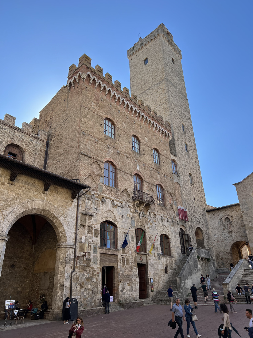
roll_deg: +2.1
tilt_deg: +25.6
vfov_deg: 67.3
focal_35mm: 26
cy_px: 169
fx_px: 253
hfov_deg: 53.1
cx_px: 126
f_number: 1.5
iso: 50
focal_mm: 5.7
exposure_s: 1/2299
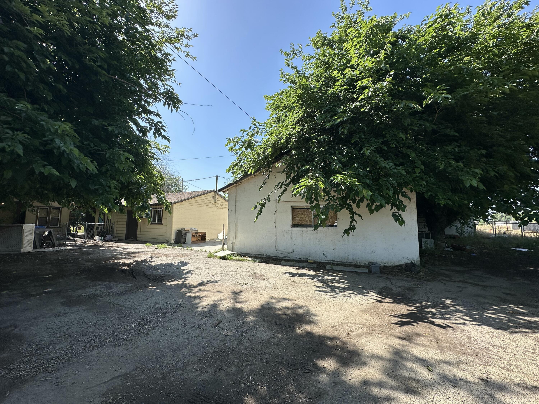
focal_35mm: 14
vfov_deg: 85.7
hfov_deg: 102.1
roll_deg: -0.4
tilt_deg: +5.6
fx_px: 218
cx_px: 270
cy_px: 202
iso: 40
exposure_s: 1/1208
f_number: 2.2
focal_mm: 2.22
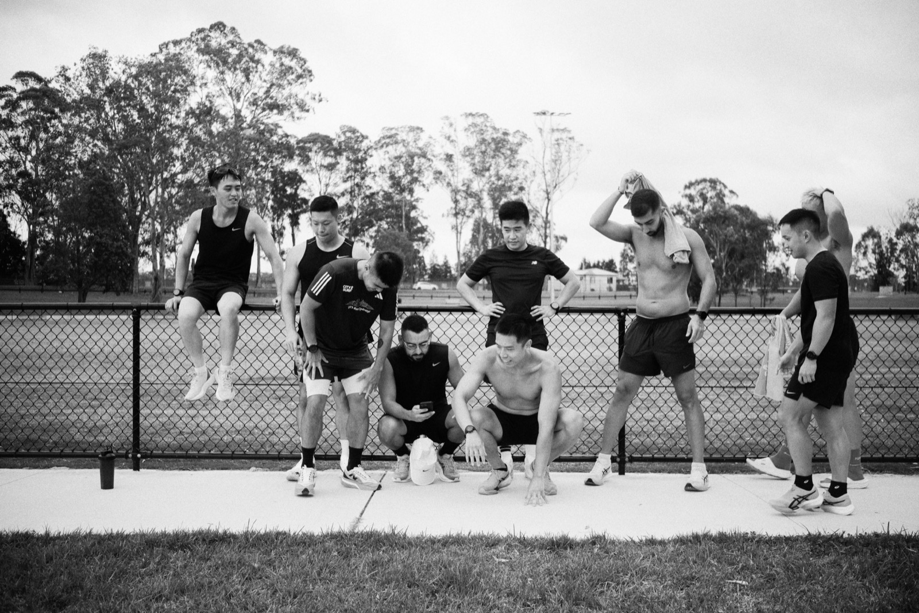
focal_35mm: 41
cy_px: 306
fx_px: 1046
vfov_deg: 32.6
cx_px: 460
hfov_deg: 47.4
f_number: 2.8
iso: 500
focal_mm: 27
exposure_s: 1/1500
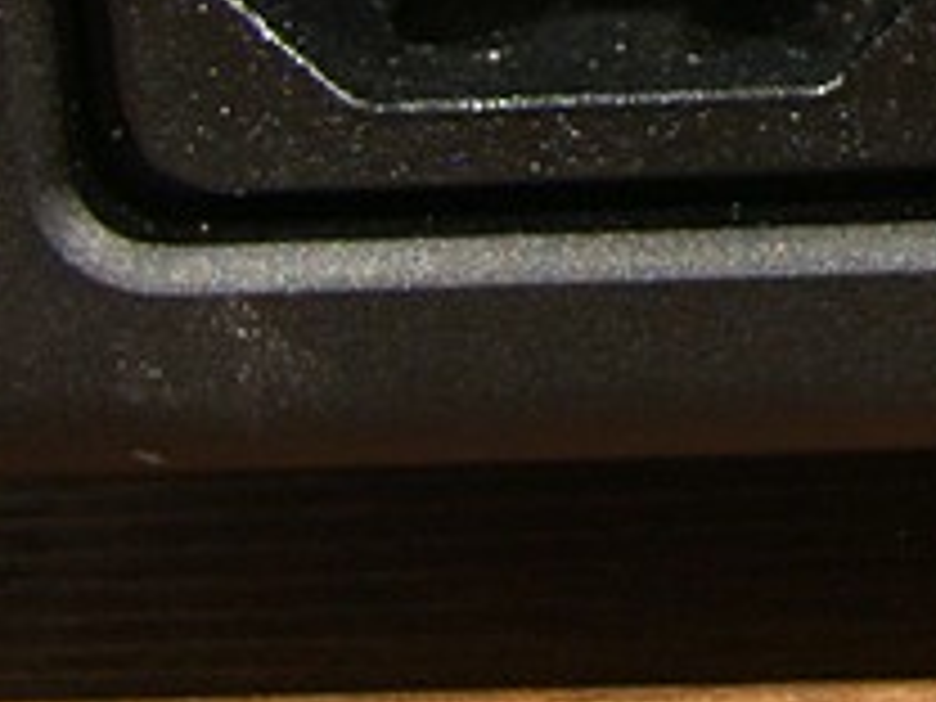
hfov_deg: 6.2
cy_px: -450
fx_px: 8436
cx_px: 1670
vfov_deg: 4.7
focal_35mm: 312
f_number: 2.8
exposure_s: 1/60
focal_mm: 16.7
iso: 50
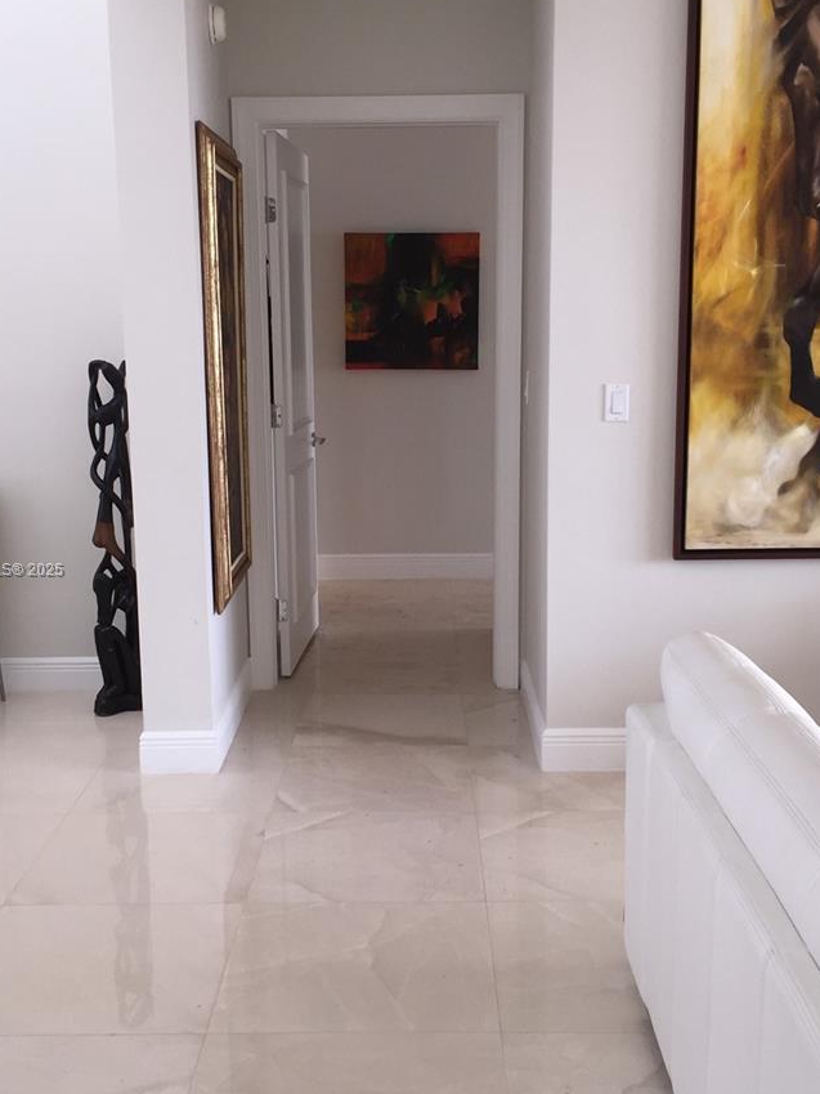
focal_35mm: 41
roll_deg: -0.6
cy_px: 571
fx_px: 1295
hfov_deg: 35.1
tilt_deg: -9.9
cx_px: 407
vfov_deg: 45.8
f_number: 2.2
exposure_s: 1/40
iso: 40
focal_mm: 4.15
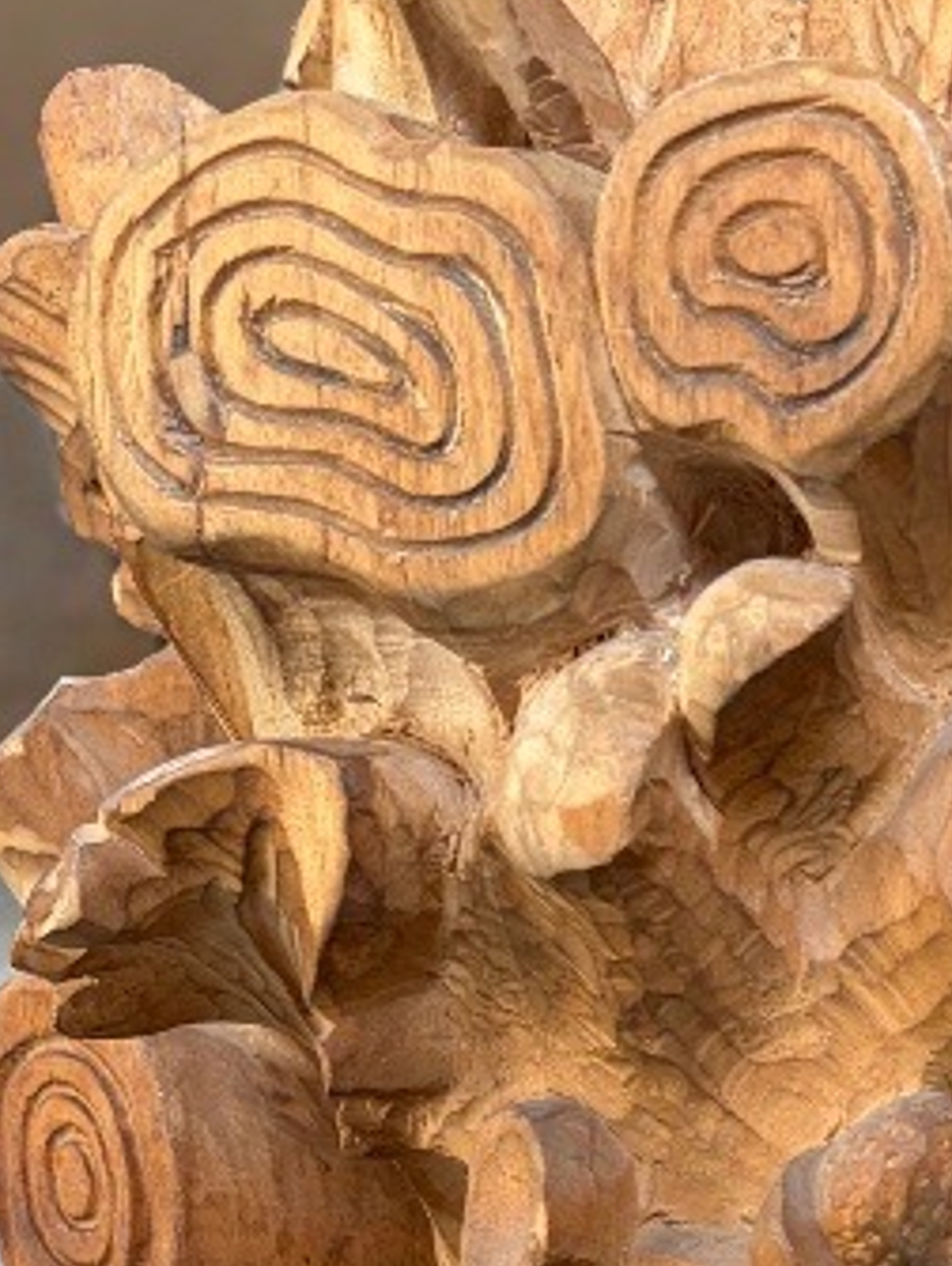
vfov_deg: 19.9
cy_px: 1493
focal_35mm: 93
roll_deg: +0.5
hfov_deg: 15.4
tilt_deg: -13.1
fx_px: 3404
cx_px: 1096
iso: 125
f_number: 1.6
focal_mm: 5.96
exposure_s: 1/102
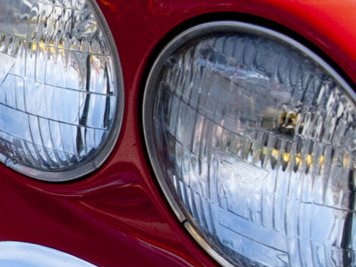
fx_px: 1748
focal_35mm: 170
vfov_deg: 8.7
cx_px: -164
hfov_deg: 11.2
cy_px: 86
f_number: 10
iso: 1600
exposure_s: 1/2000
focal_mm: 34
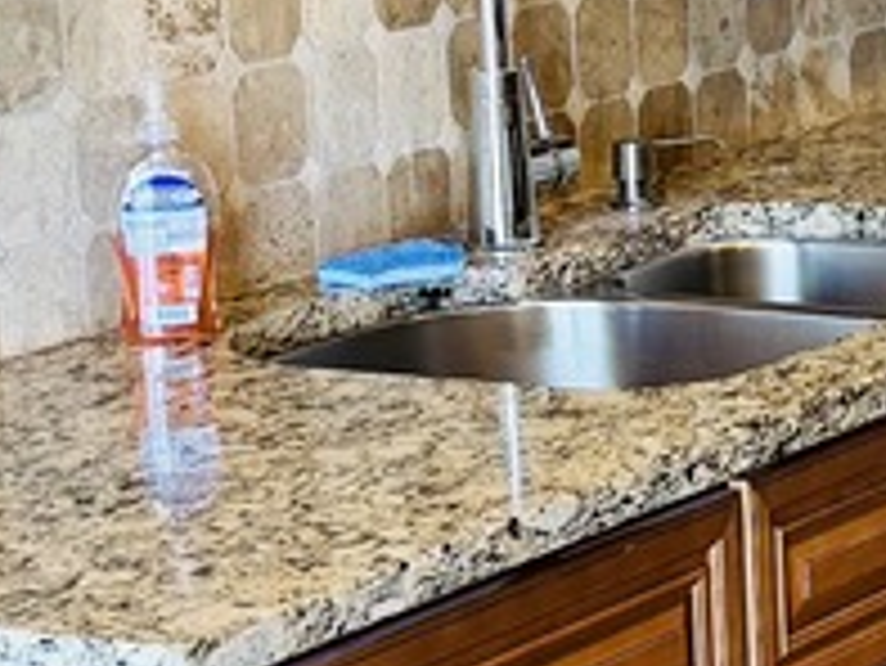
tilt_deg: -12.2
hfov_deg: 11.2
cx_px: 904
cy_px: 378
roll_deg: +2.5
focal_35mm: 175
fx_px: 4482
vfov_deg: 8.5
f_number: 1.78
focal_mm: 6.76
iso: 160
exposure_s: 1/120
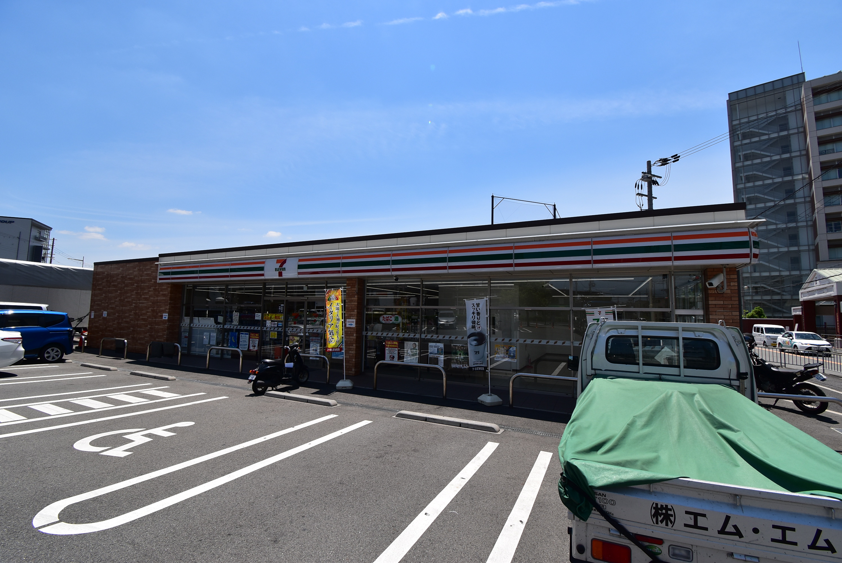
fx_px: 351
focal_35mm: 15
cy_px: 282
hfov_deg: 100.3
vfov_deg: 77.4
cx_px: 421
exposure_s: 1/500
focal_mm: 10
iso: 320
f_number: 11
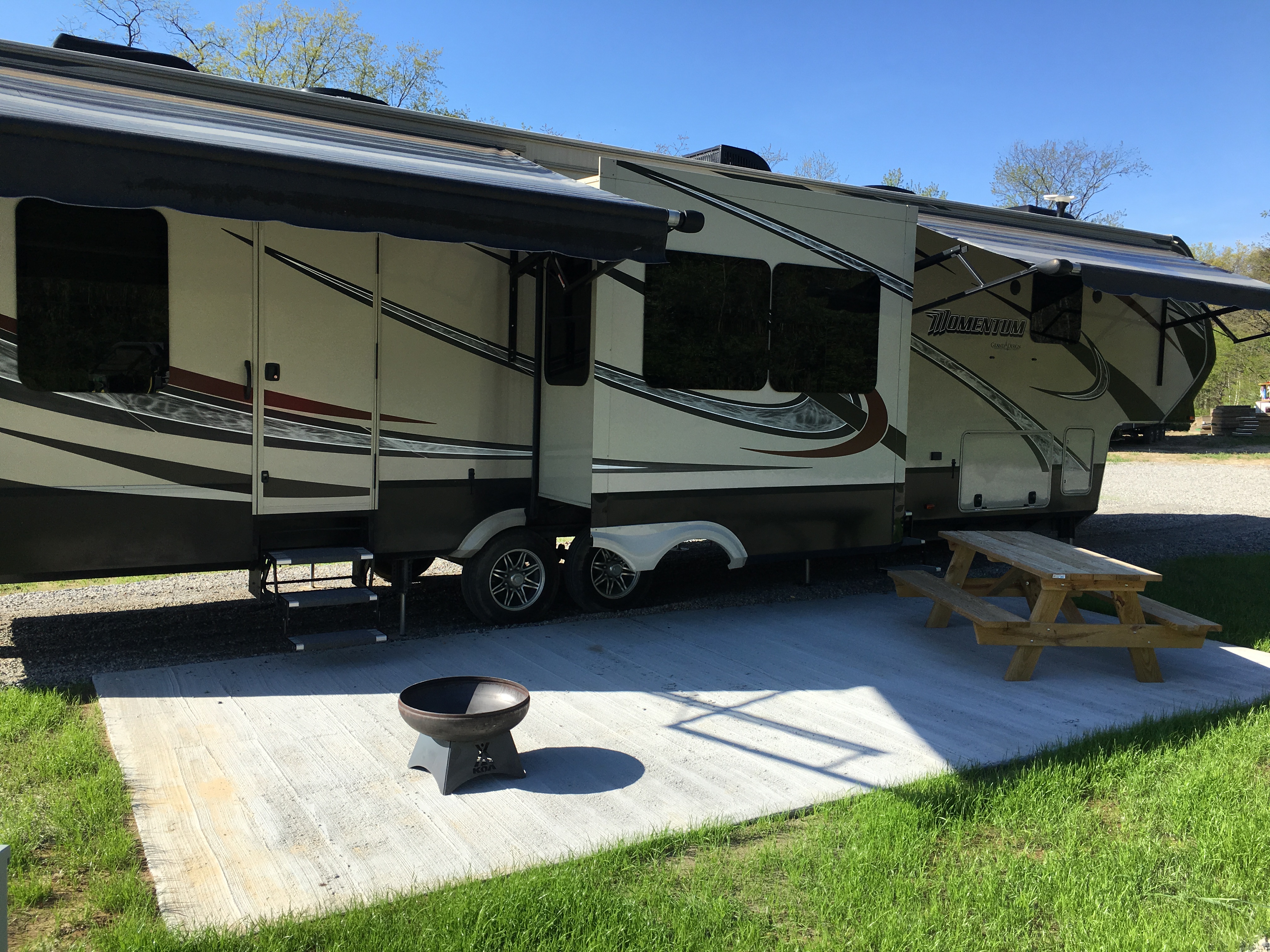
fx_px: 1064
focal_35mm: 29
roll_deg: -1.4
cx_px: 635
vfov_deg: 48.2
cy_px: 476
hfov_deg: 61.7
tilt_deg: -3.8
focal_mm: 4.15
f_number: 2.2
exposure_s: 1/1083
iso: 25
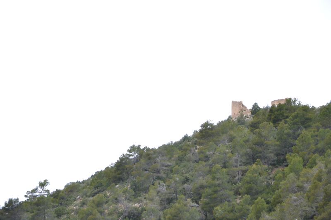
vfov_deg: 8.7
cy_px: 110
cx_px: 166
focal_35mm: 158
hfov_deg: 13.0
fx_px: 1448
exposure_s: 1/1250
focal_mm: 105
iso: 1600
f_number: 5.6
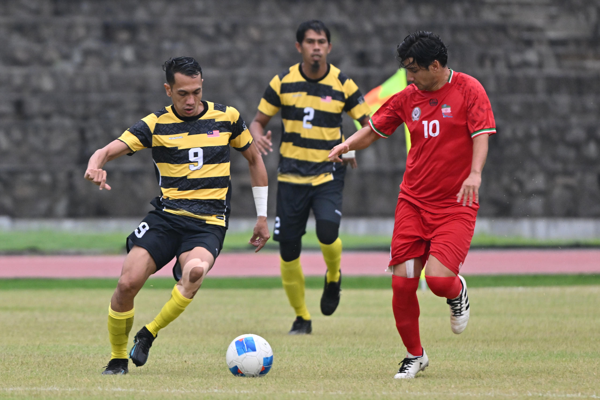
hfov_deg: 4.0
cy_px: 200
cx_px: 300
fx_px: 8667
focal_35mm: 520
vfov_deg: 2.6
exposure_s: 1/800
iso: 1600
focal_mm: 520
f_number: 6.3
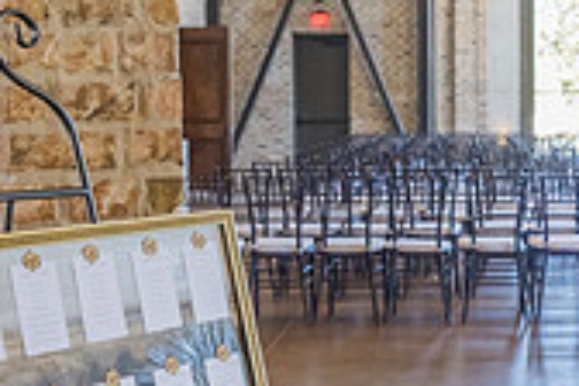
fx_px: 1367
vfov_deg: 16.1
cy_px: 177
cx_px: 590
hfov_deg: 22.9
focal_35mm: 85
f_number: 5.6
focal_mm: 24
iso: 1600
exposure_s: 1/100
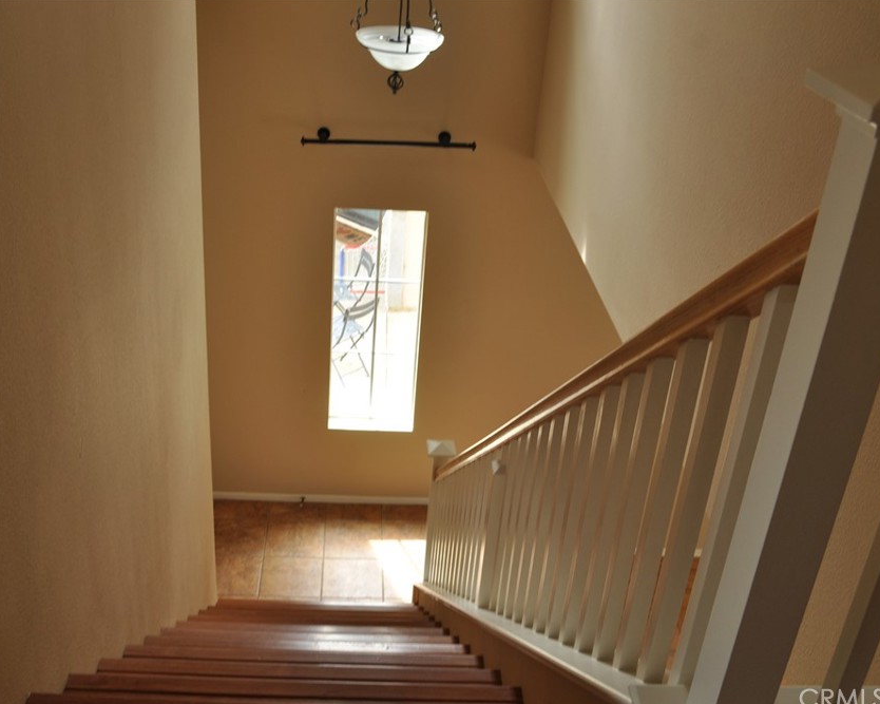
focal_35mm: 38
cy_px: 355
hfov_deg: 47.9
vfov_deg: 39.2
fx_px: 990
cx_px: 418
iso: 200
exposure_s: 1/13
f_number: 8
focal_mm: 22
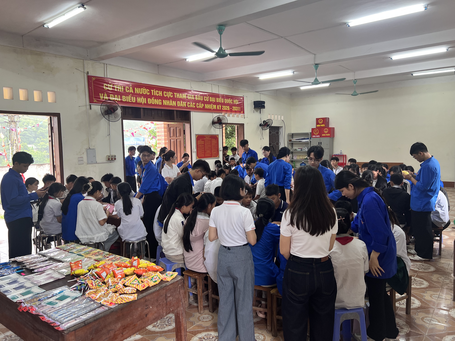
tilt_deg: -5.0
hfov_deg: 67.3
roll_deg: +1.4
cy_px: 170
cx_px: 228
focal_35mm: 26
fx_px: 342
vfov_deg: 53.1
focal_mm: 5.7
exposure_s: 1/103
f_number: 1.5
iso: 125
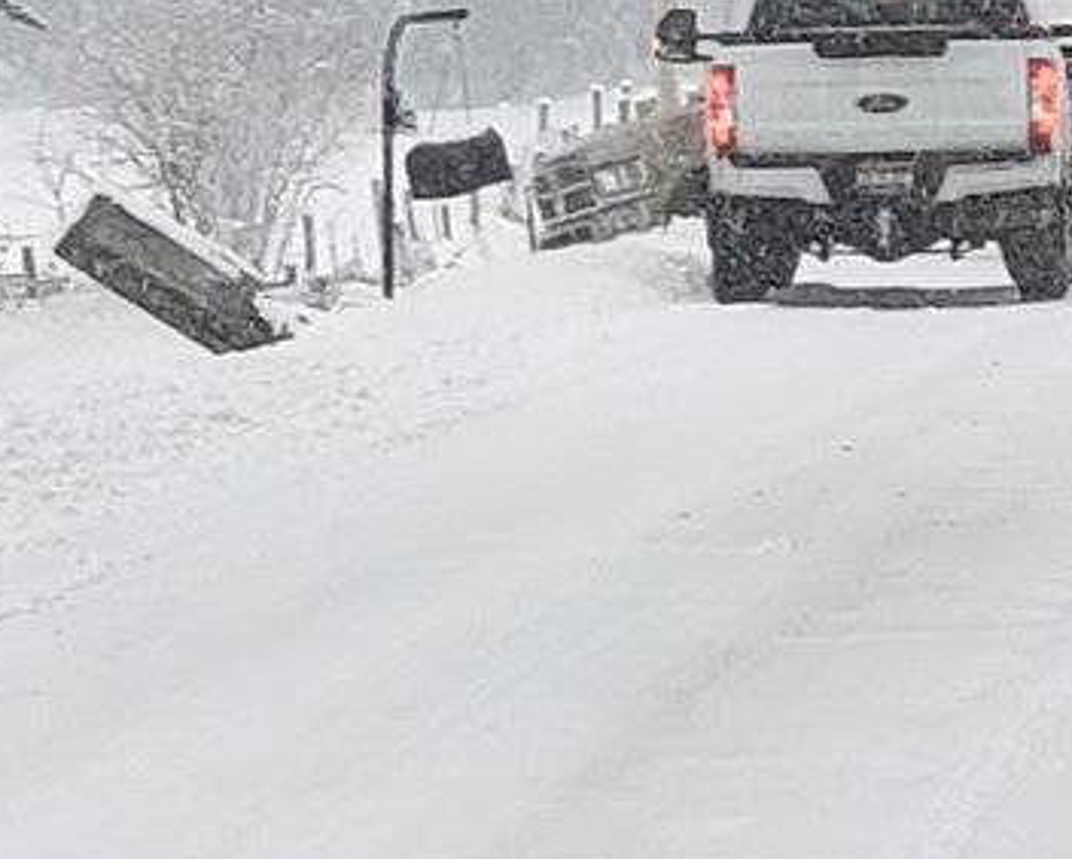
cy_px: 27
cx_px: 1660
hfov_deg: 10.7
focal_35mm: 173
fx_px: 5492
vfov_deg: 8.9
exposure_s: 1/120
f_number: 2.4
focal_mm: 6
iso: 32
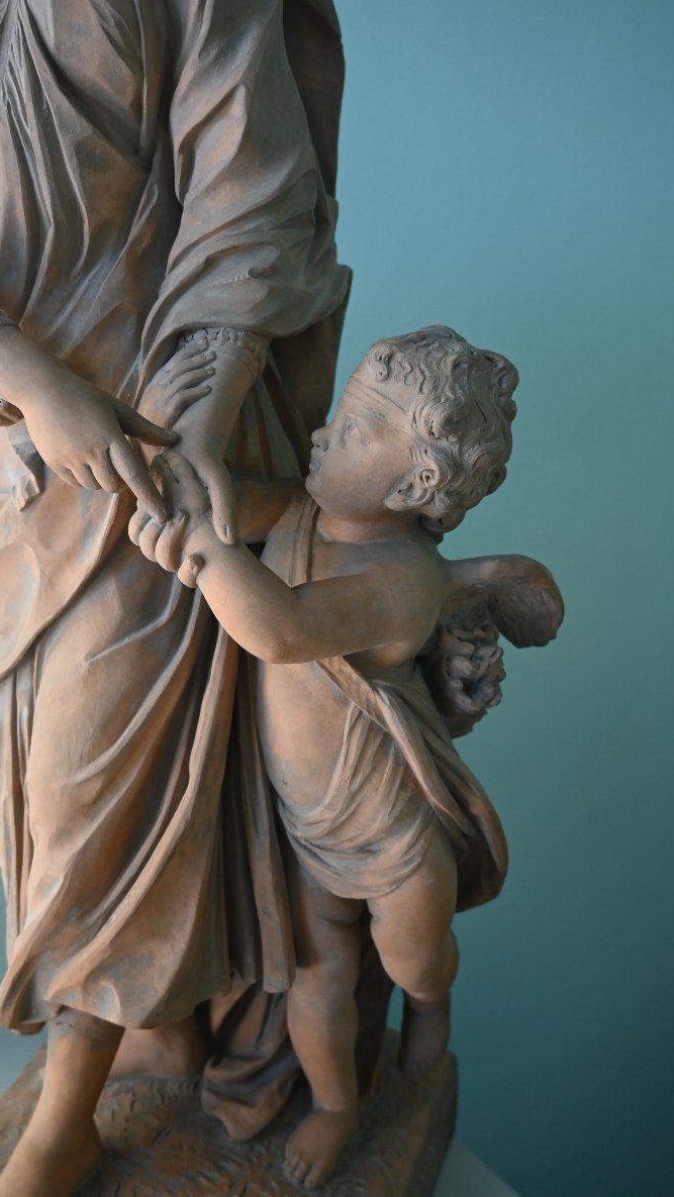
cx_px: 271
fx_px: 1137
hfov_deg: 32.9
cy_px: 601
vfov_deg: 55.6
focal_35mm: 36
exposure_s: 1/125
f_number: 3.8
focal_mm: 22.5
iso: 720
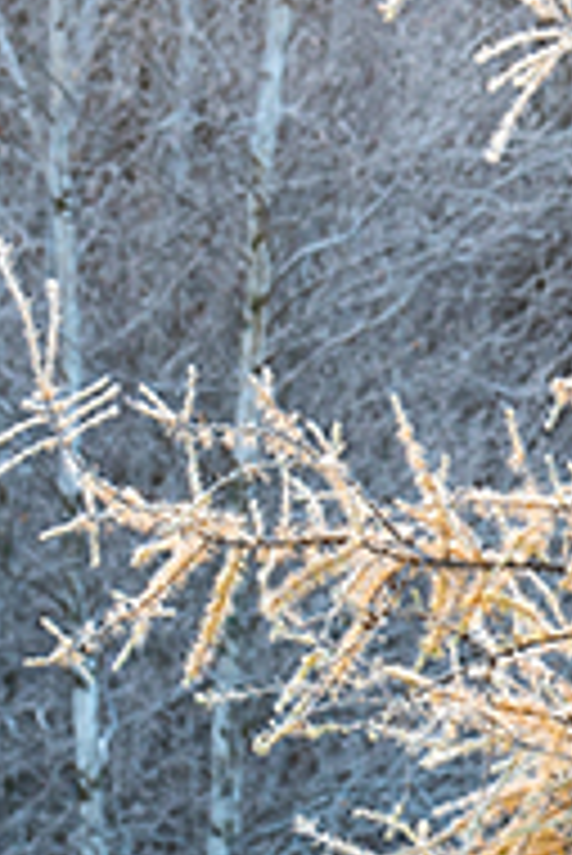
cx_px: 1045
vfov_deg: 2.8
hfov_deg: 1.8
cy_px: 454
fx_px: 17794
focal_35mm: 748
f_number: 8
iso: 320
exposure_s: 1/160
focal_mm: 158
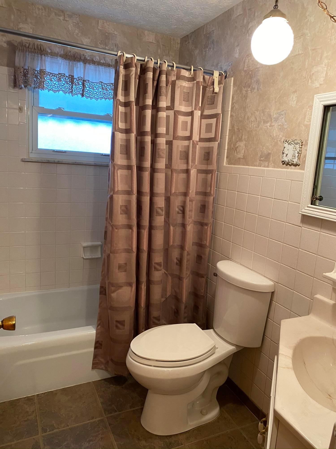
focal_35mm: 26
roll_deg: -3.7
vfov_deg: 67.3
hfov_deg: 53.1
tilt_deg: -10.4
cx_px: 168
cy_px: 224
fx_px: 336
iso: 250
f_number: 1.8
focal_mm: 4.25
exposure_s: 1/60
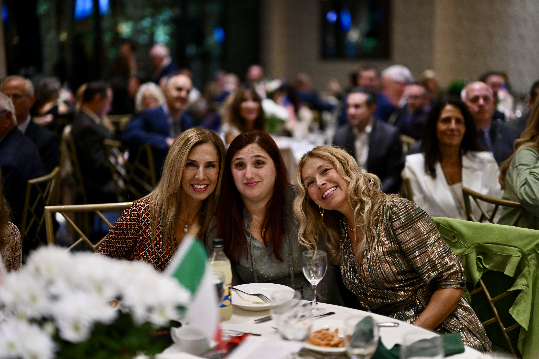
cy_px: 180
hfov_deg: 39.6
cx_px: 270
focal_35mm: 50
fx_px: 749
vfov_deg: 27.0
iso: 1800
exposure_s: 1/200
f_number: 1.2
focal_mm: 50
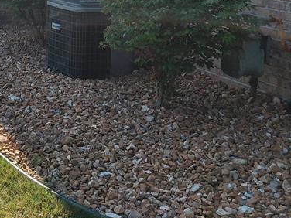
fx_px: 572
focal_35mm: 68
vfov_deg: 19.8
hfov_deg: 26.6
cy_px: -67
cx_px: -18
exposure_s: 1/1875
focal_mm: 4.69
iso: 50
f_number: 1.8
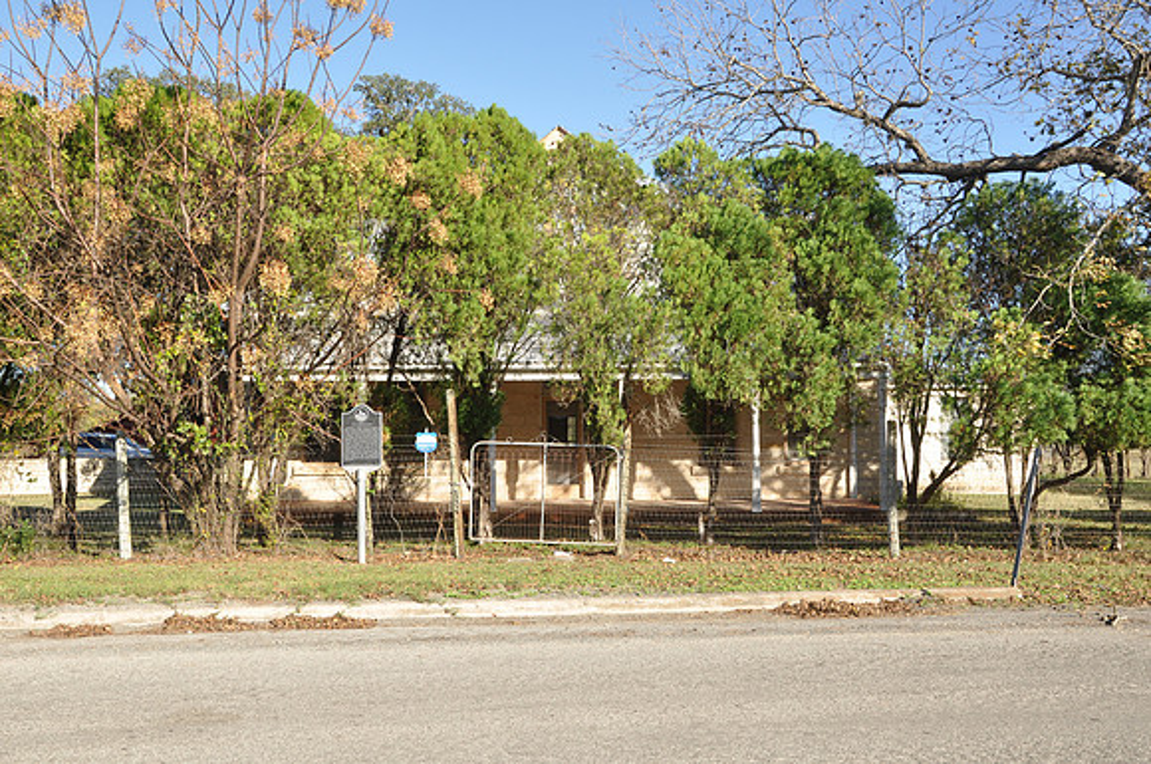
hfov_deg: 53.2
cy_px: 382
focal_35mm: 36
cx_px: 576
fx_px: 1149
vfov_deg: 36.8
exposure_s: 1/100
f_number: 10
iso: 200
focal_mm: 24
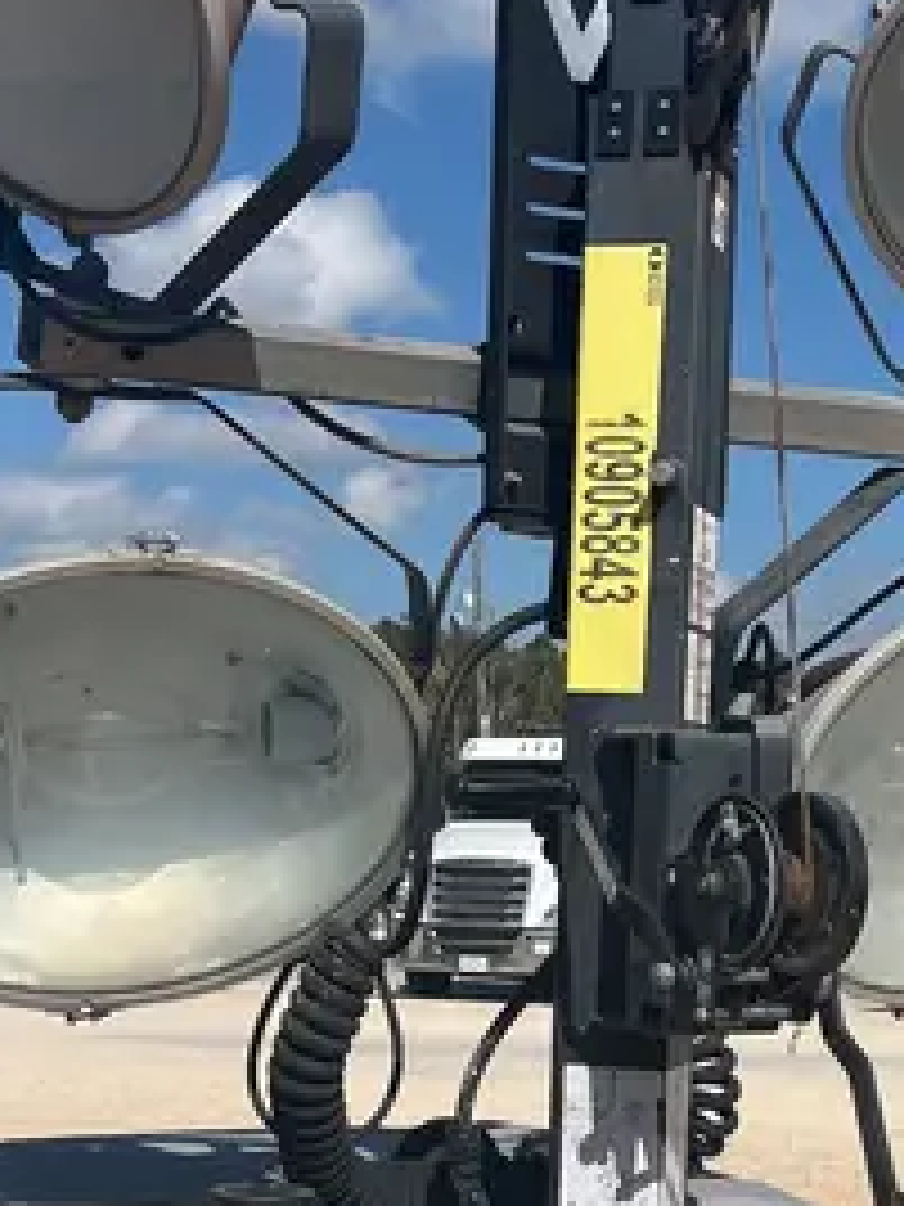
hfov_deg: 20.7
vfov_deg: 26.4
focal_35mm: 71
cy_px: 1109
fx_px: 2472
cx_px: 454
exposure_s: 1/7874
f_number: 1.6
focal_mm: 5.1
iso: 50
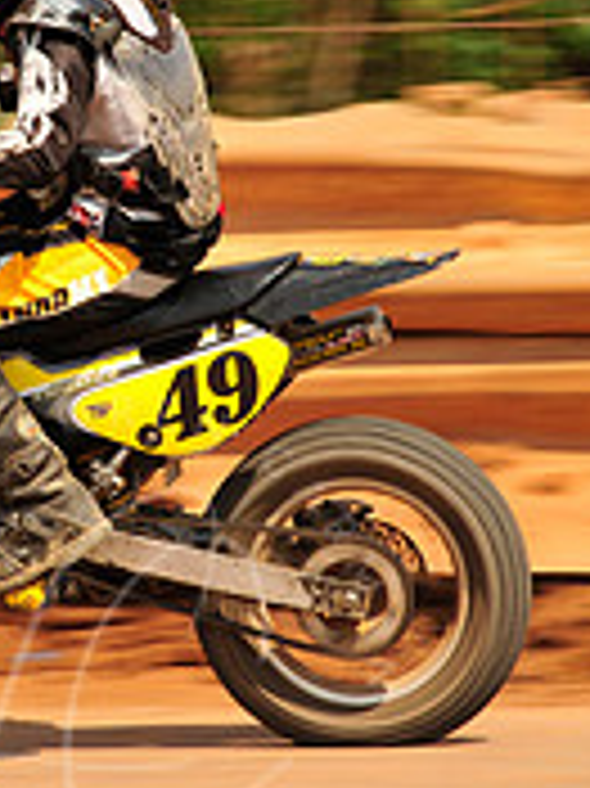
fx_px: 14494
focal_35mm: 637
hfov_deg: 2.3
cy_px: 252
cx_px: 122
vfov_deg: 3.1
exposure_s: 1/400
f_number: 9
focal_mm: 200
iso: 200
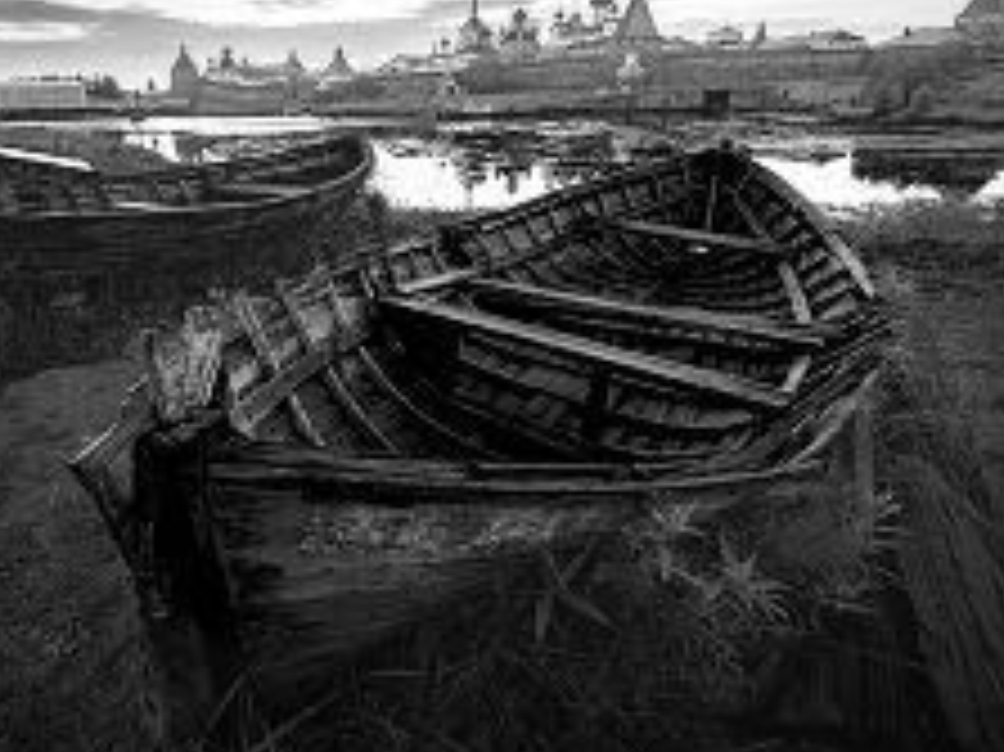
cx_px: 293
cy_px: 250
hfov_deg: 72.8
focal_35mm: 22
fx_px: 638
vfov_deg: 59.6
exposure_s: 1/125
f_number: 5
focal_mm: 7
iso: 200
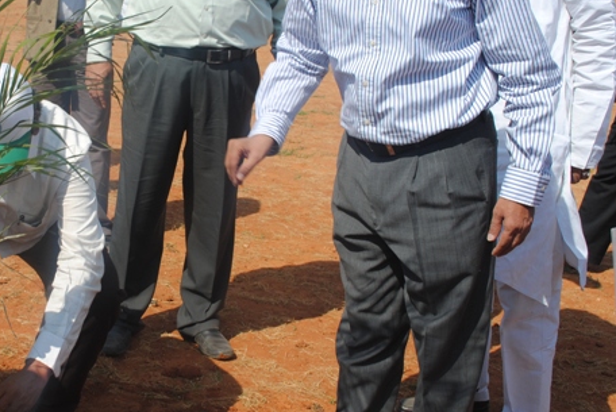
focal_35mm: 59
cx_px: 144
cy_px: 145
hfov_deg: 33.1
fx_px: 1010
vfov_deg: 23.0
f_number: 8
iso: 100
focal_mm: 24
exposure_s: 1/250
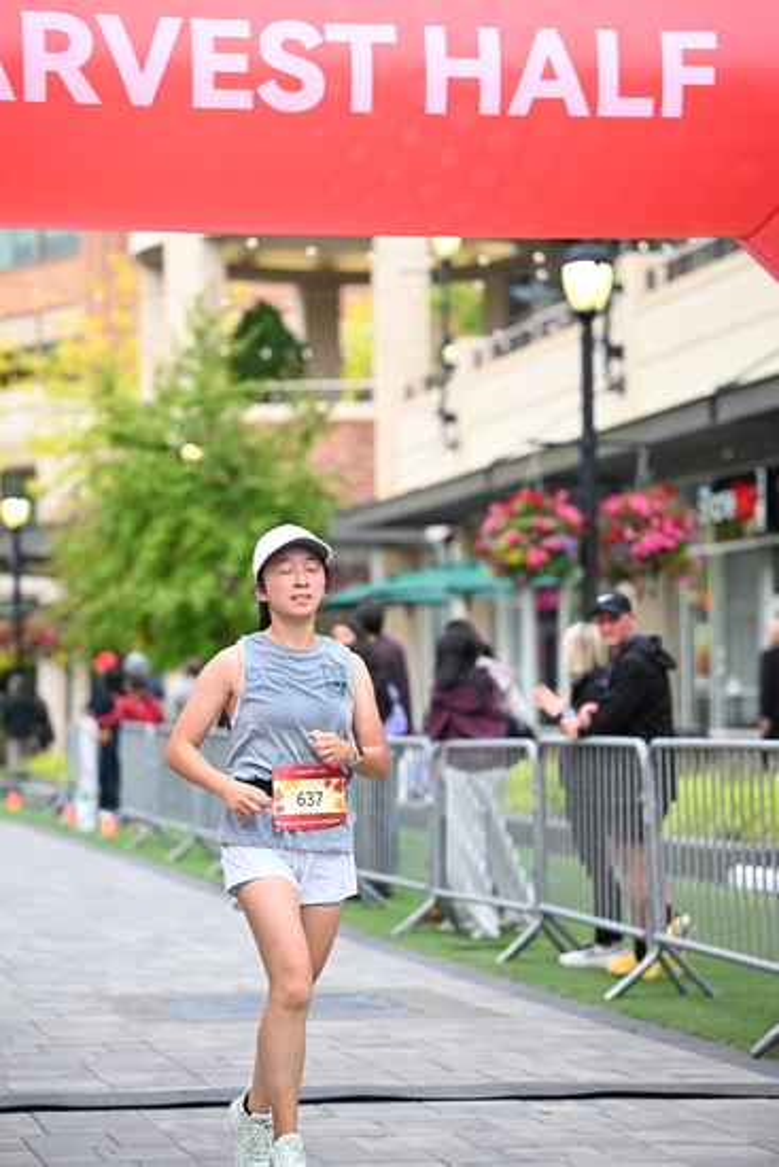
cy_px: 584
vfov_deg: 20.2
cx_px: 390
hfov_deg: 13.6
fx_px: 3276
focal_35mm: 101
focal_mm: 101
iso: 1000
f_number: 2.8
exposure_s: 1/1600
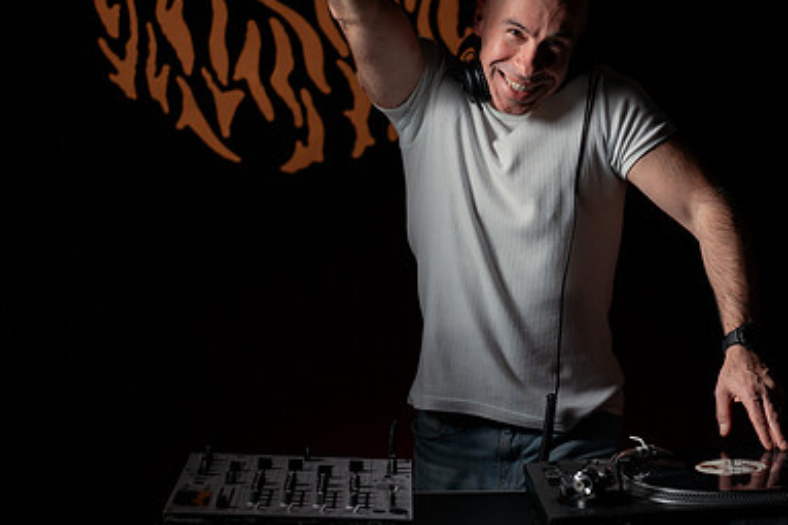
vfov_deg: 14.5
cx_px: 451
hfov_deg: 21.7
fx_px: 2057
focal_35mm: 94
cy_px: 154
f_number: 2.8
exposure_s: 1/125
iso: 400
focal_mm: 62
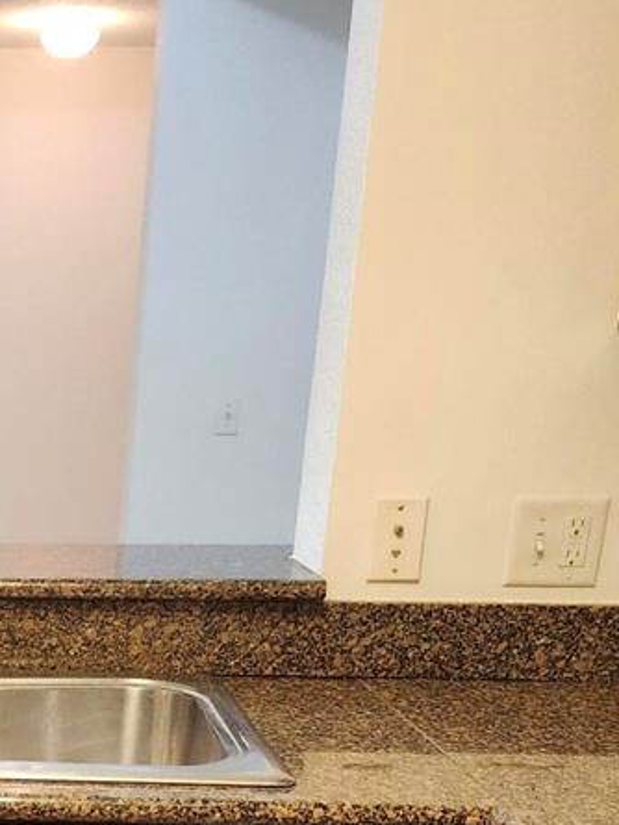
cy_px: 844
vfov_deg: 29.0
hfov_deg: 21.2
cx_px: -206
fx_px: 1478
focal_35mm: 62
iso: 640
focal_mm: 5.54
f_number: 1.8
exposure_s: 1/120
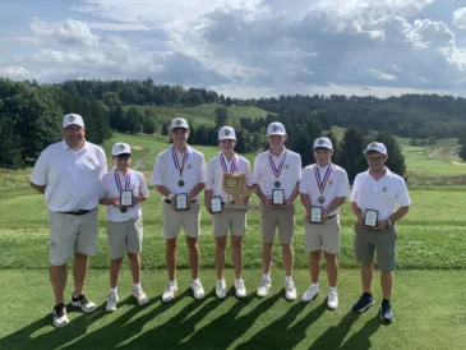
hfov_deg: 67.3
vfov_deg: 53.1
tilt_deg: -9.5
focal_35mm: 26
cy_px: 175
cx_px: 233
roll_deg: -1.3
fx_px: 350
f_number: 1.8
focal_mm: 4.25
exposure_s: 1/2915
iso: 25
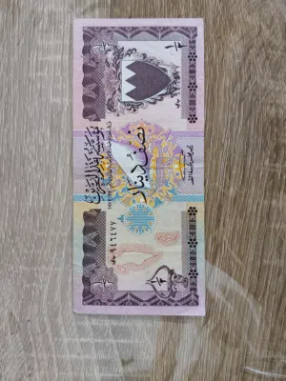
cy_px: 190
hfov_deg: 58.9
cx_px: 143
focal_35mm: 23
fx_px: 253
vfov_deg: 73.9
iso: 1333
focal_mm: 4.09
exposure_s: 1/33.3
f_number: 1.6
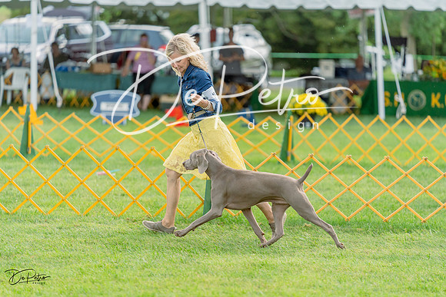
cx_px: 223
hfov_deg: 10.3
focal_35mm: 200
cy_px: 148
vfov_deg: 6.9
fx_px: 2478
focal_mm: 200
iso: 1000
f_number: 2.8
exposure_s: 1/640
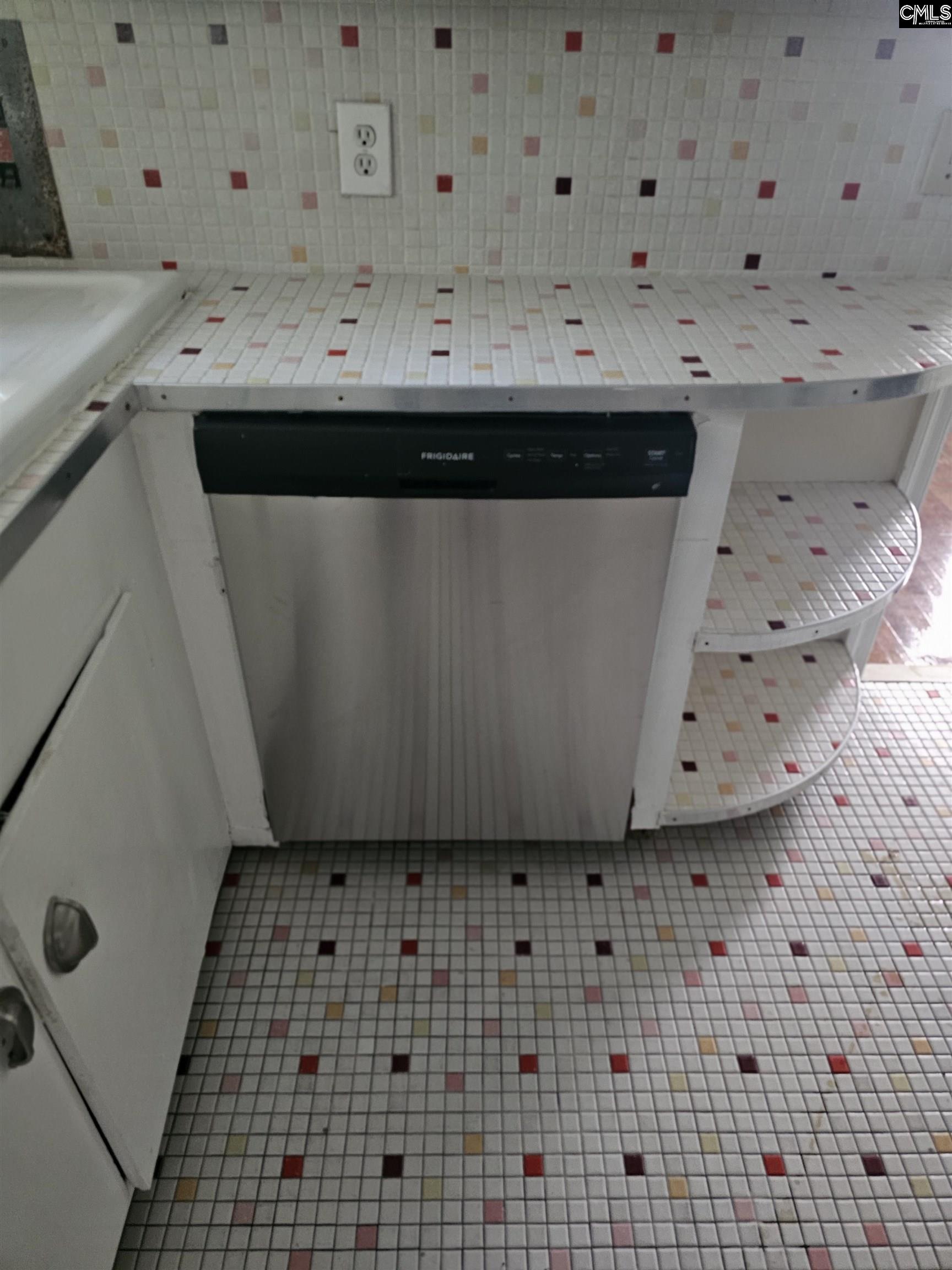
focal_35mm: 23
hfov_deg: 58.9
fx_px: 843
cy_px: 635
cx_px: 476
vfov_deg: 73.9
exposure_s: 1/24
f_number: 1.7
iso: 800
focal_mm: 6.3
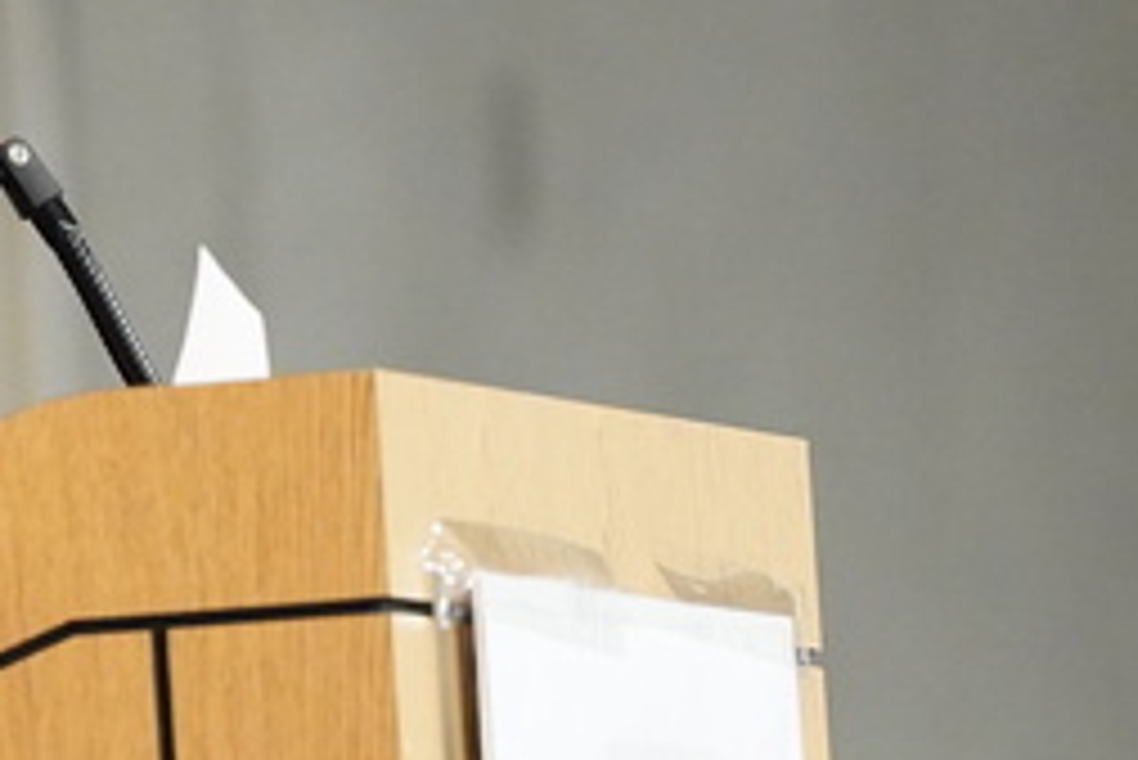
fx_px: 25587
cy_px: 259
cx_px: -621
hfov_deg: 2.5
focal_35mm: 809
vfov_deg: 1.7
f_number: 3.2
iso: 8000
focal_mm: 200
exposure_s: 1/160
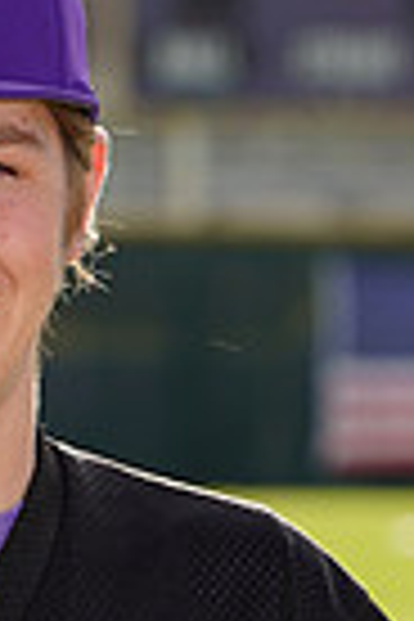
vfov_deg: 2.5
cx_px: 16
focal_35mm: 838
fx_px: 14454
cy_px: 720
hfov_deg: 1.6
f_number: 9
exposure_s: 1/200
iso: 100
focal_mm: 200
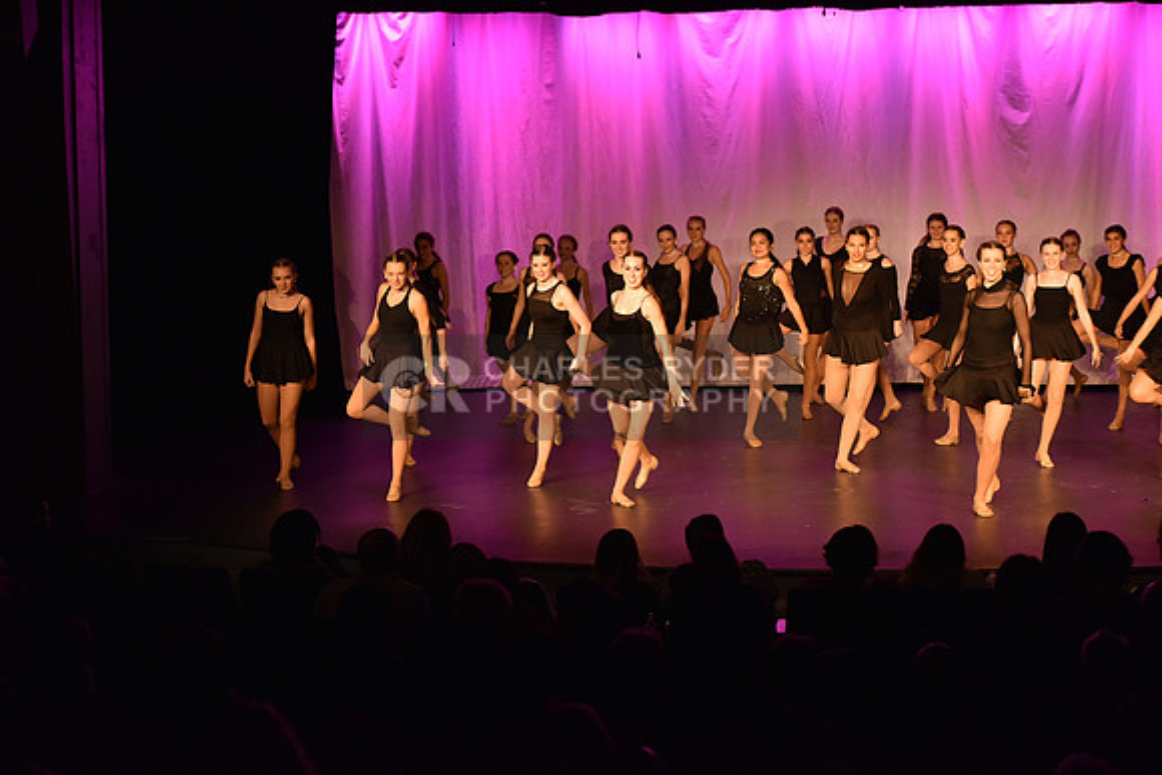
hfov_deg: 26.0
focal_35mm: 78
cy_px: 388
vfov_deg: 17.5
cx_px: 581
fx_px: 2518
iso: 2000
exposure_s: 1/320
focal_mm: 78
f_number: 4
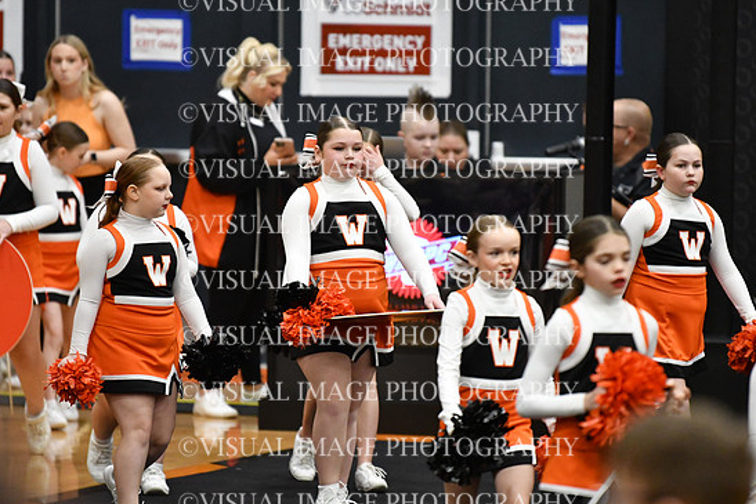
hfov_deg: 6.5
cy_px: 252
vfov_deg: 4.3
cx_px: 379
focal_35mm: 318
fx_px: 6679
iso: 5000
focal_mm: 200
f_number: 2.8
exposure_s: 1/800
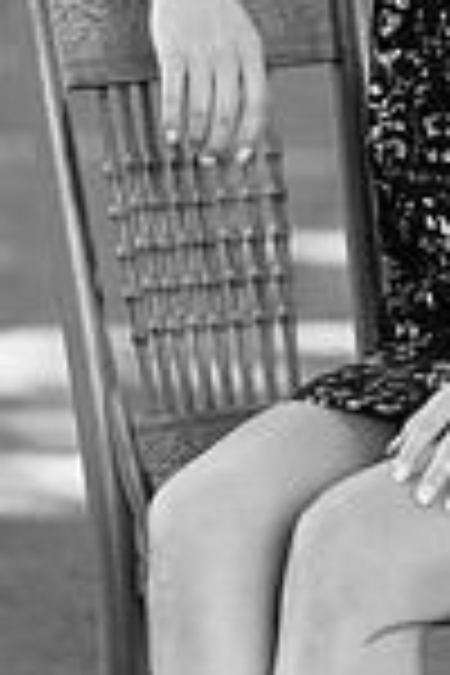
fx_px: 10105
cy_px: -130
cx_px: 495
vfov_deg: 3.8
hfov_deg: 2.5
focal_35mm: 539
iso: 640
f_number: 3.5
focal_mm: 180
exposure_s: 1/200
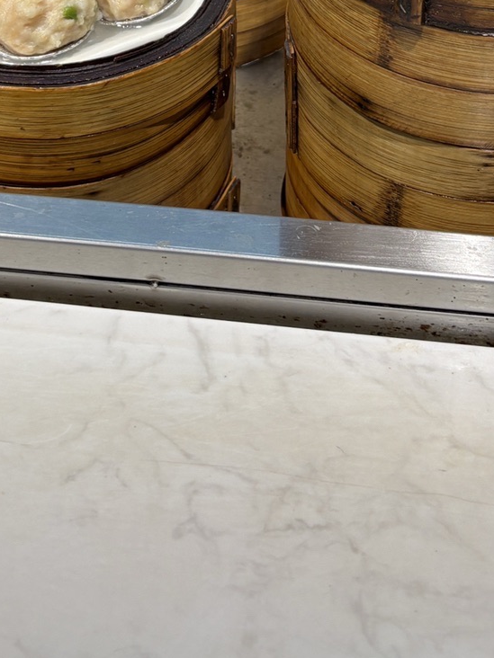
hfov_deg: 20.7
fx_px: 1351
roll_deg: -1.1
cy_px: -144
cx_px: 238
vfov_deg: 24.6
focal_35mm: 71
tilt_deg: -31.0
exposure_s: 1/100
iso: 50
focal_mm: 5.96
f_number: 1.6
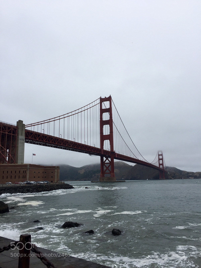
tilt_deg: +11.9
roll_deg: +0.5
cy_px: 134
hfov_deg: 48.2
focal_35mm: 29
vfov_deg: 61.7
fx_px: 225
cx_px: 100
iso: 32
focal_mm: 4.15
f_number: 2.2
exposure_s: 1/2326
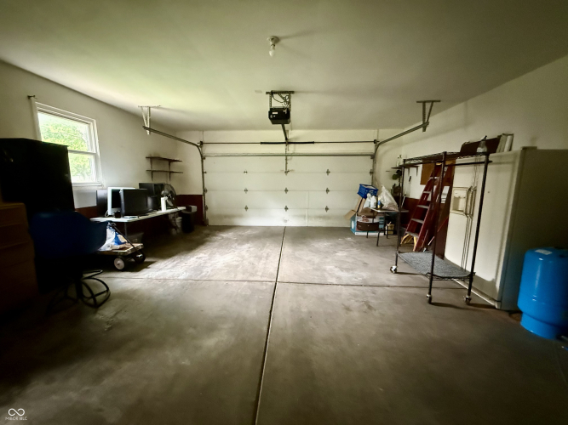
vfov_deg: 85.7
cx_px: 284
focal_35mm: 14
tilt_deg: -8.3
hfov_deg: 102.1
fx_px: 230
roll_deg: -0.7
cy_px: 212
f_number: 2.2
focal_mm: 2.22
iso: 1250
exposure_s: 1/42
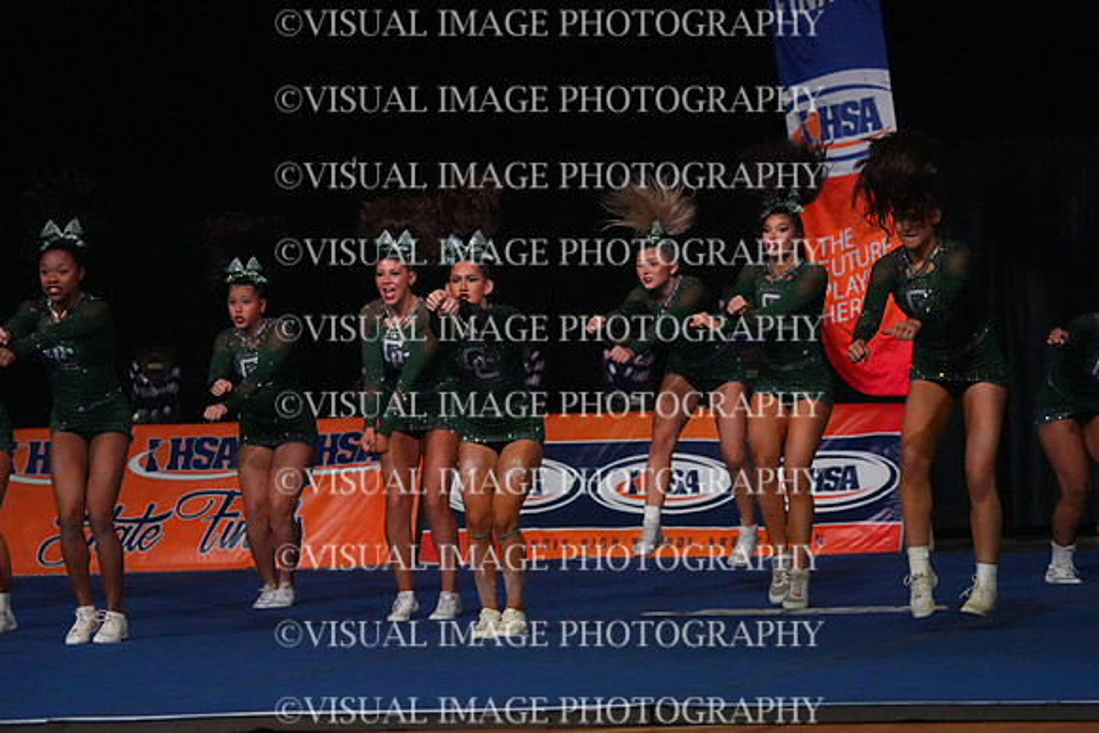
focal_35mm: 190
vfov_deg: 7.2
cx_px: 550
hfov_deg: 10.8
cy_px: 366
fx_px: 5801
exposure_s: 1/1250
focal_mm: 190
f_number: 5.6
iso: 16000
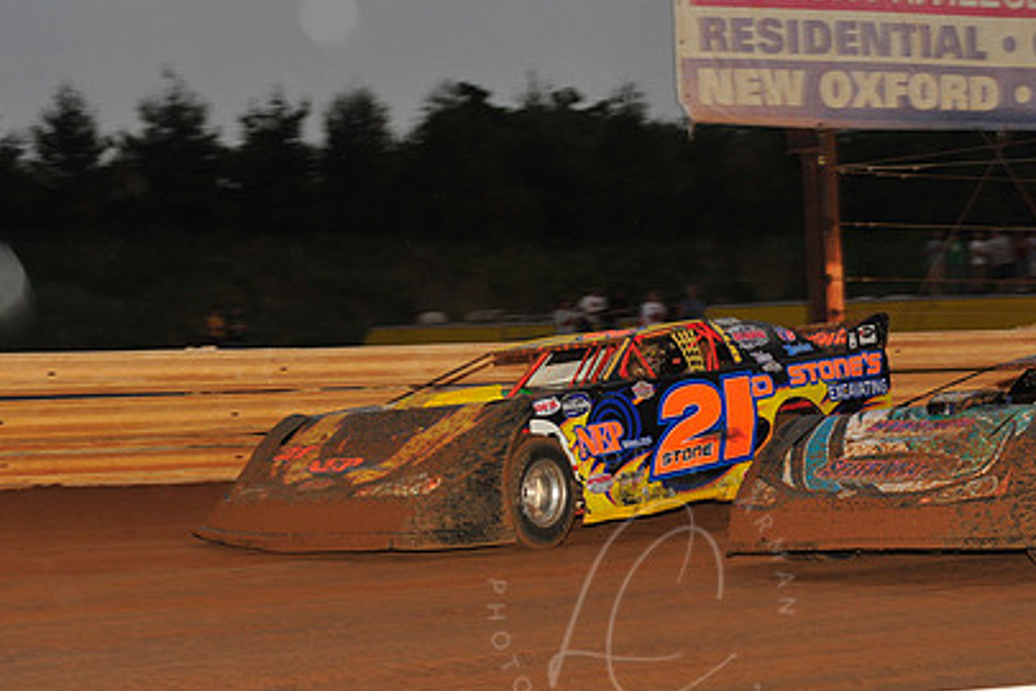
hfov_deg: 14.3
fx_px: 4115
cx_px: 640
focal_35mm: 143
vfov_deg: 9.6
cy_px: 366
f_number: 6.3
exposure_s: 1/320
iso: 800
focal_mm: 100
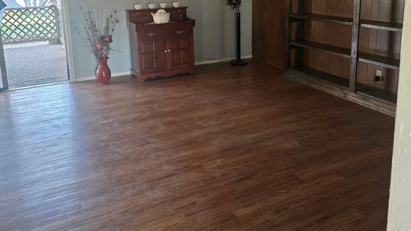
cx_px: 208
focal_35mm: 34
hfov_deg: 58.0
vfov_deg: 33.7
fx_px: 371
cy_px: 48
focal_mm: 6.3
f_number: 1.7
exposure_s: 1/60
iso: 800
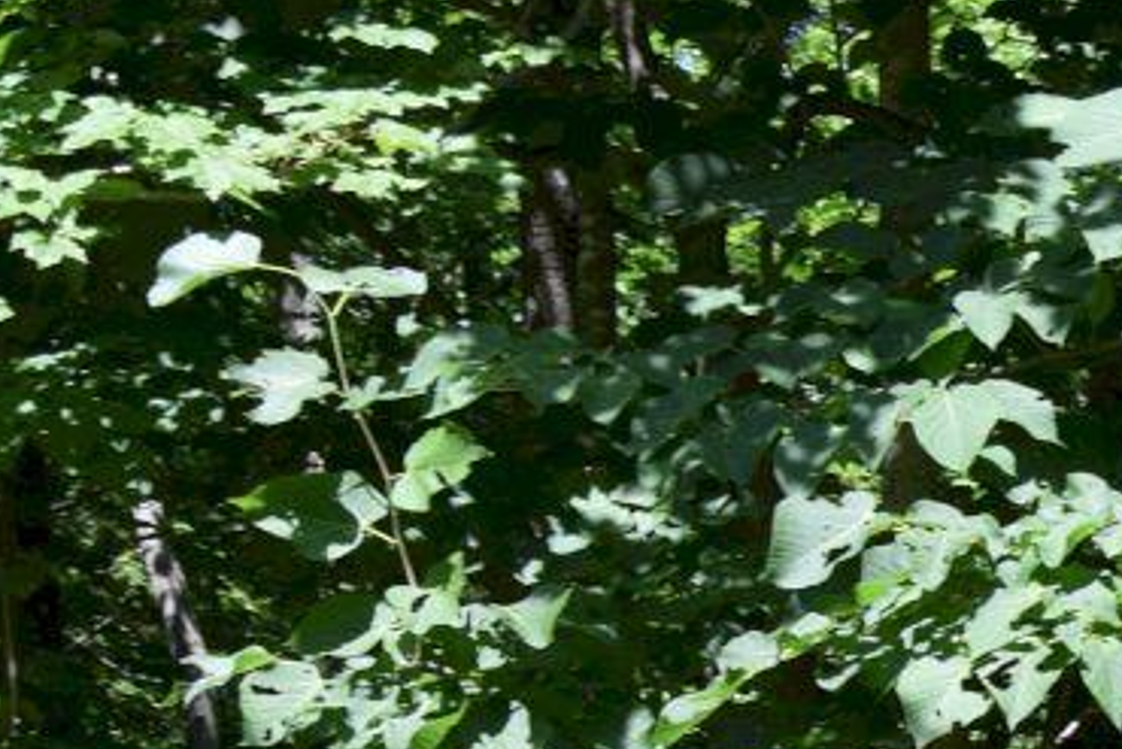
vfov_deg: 8.3
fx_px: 4926
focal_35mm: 158
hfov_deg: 12.2
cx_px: 1838
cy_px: 1383
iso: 100
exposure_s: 1/160
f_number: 6.3
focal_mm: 26
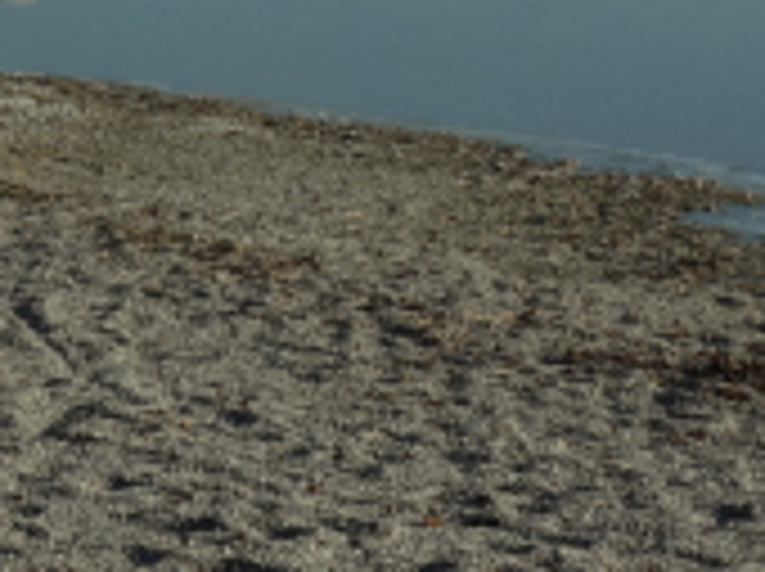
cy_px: -511
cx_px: -4
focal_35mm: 222
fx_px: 4899
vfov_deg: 6.5
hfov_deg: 8.9
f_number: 5
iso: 125
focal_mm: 18.23
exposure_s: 1/1000
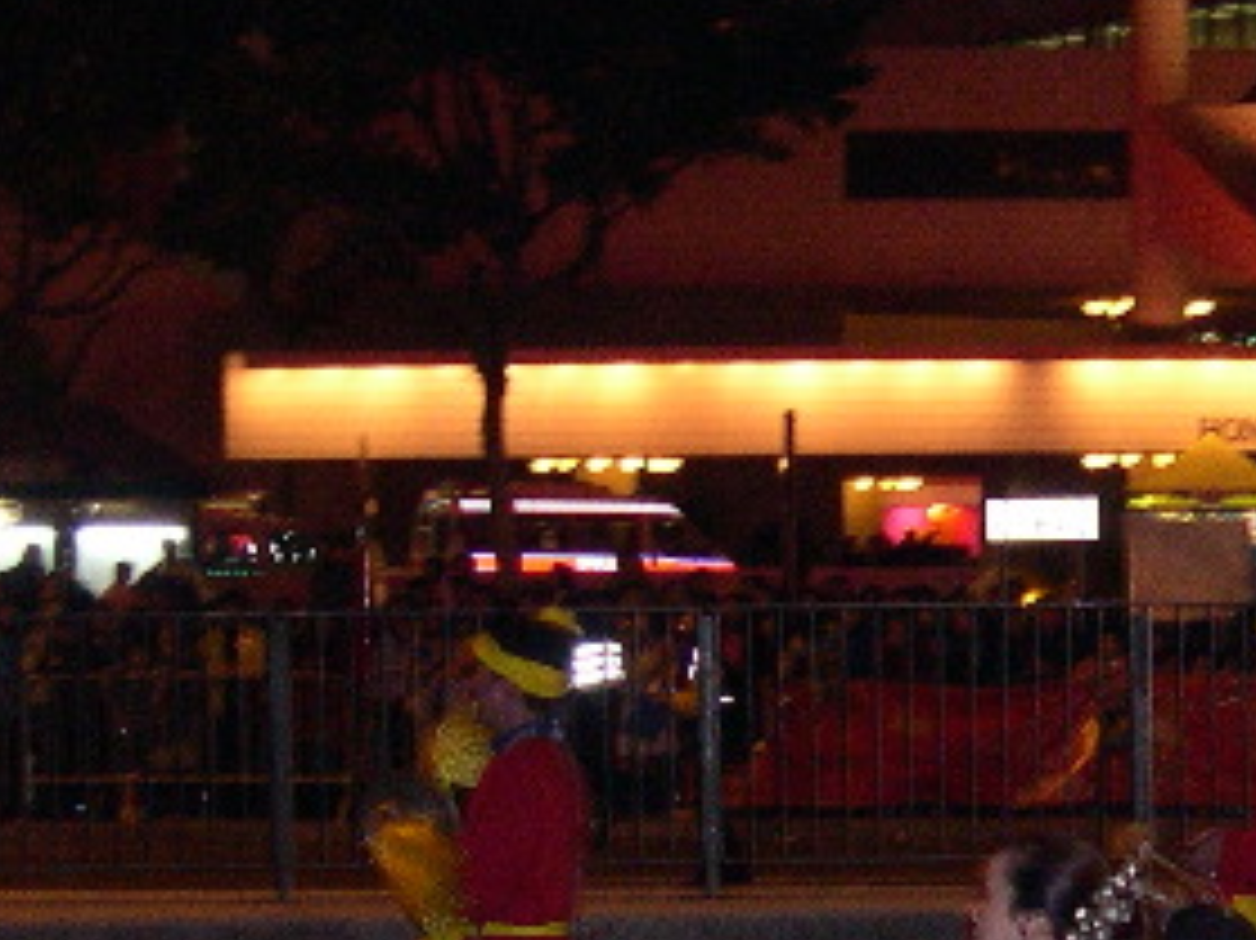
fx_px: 3953
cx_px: 1206
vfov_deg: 13.5
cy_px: 639
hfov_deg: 17.7
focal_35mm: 109
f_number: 2.8
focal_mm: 8
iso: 400
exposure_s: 1/60
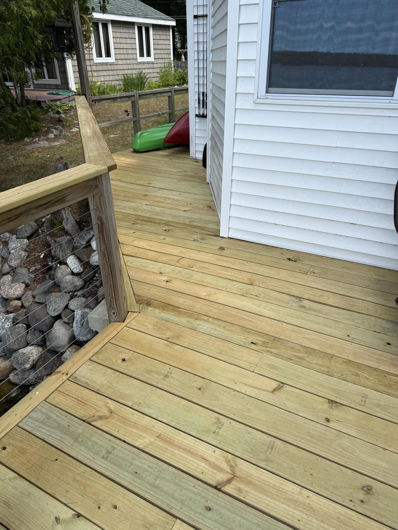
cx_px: 199
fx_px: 368
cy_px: 265
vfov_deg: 71.6
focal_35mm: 24
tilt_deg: -28.6
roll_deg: -0.4
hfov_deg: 56.8
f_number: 1.78
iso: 80
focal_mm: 6.76
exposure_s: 1/1653
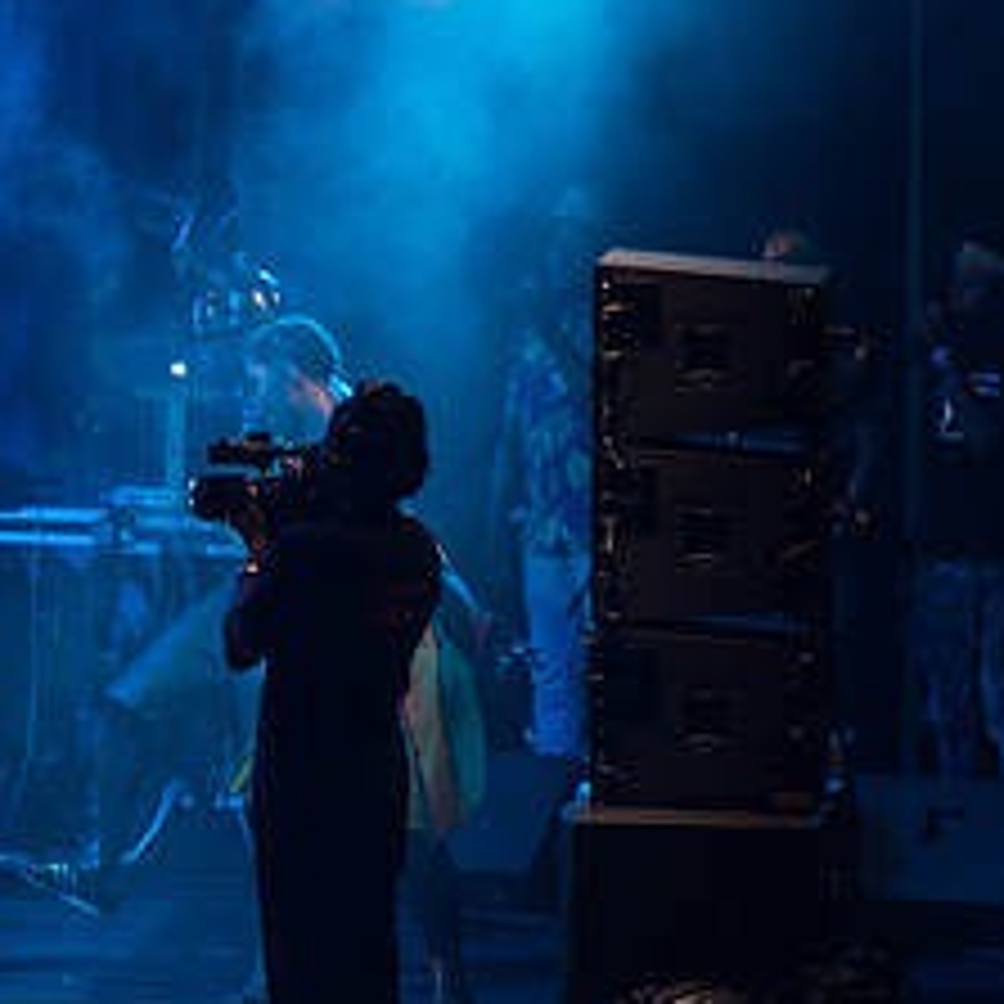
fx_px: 23889
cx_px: -36
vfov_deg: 2.4
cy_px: 401
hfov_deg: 2.4
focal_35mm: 728
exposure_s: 1/200
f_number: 5.6
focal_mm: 330
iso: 3200
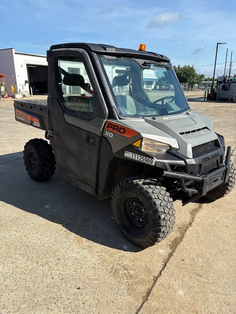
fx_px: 236
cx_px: 118
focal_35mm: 26
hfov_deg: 53.1
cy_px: 157
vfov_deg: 67.3
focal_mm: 5.96
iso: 50
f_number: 1.6
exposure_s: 1/2747
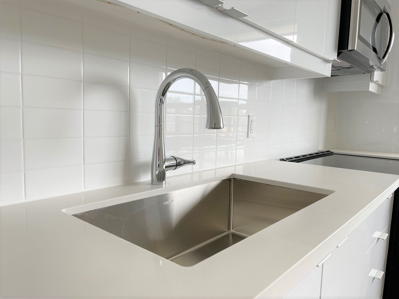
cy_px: 150
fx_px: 300
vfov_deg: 53.1
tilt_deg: -7.3
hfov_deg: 67.3
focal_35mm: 26
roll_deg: -1.7
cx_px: 200
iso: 64
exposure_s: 1/121
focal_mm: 5.1
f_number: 1.6
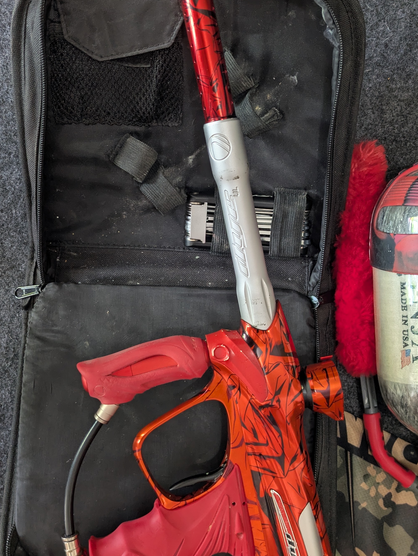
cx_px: 238
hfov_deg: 33.6
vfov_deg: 43.8
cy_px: 254
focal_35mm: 43
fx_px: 692
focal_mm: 5.43
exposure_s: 1/24
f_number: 1.89
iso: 175
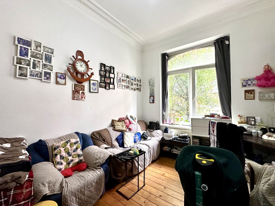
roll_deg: +1.1
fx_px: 119
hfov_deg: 98.2
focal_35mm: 15
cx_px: 138
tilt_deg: +2.4
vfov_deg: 81.8
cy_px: 102
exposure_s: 1/99
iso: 320
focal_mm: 2.22
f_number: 2.2
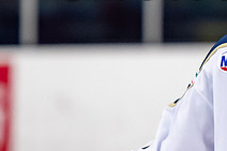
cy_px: -6
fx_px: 6918
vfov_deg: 1.3
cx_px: 307
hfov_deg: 1.9
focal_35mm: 1098
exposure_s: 1/640
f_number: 3.2
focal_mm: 200
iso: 1250
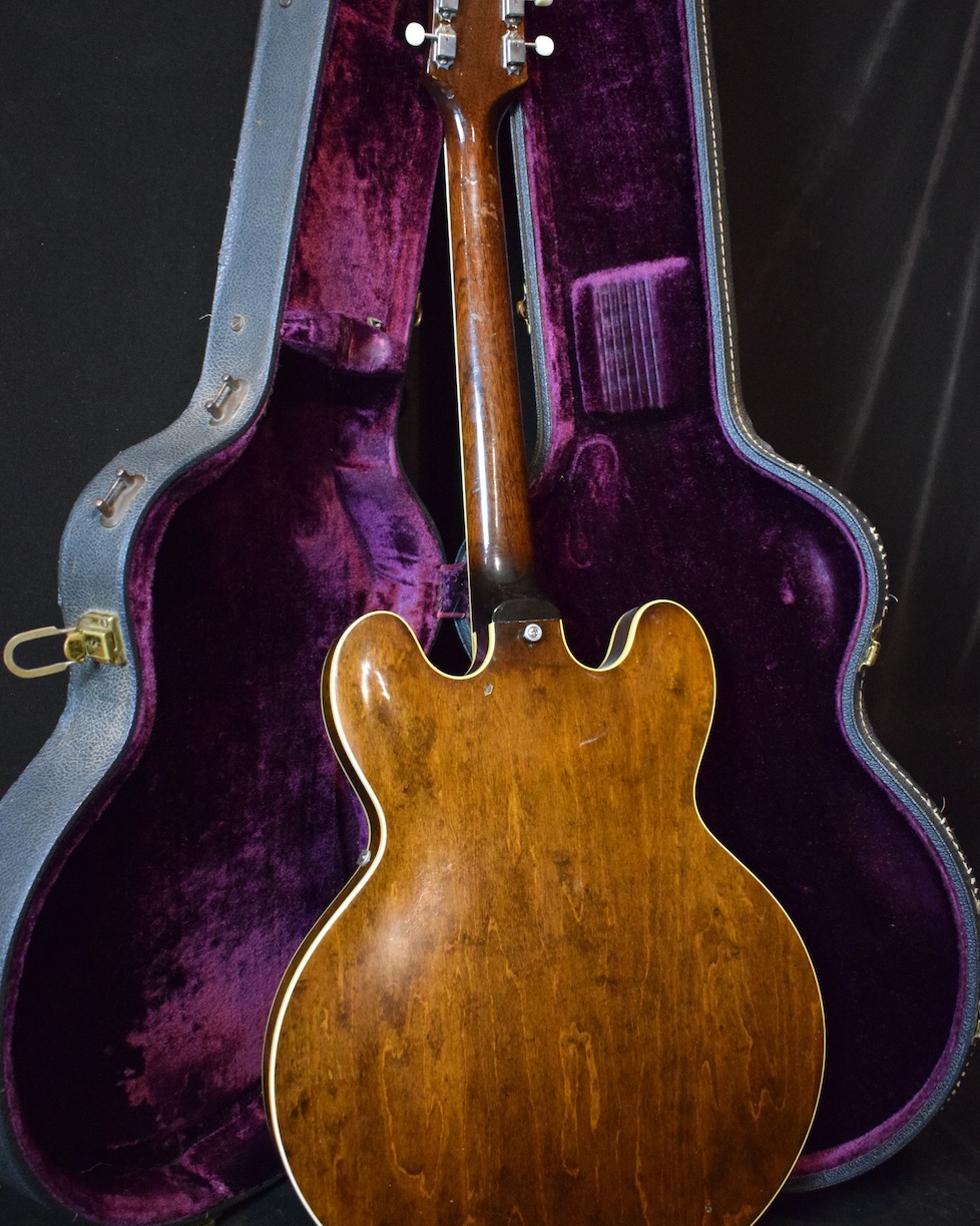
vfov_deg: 47.9
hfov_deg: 39.1
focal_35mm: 38
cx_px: 495
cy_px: 589
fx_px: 1378
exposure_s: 1/60
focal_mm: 22
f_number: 3.8
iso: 5000
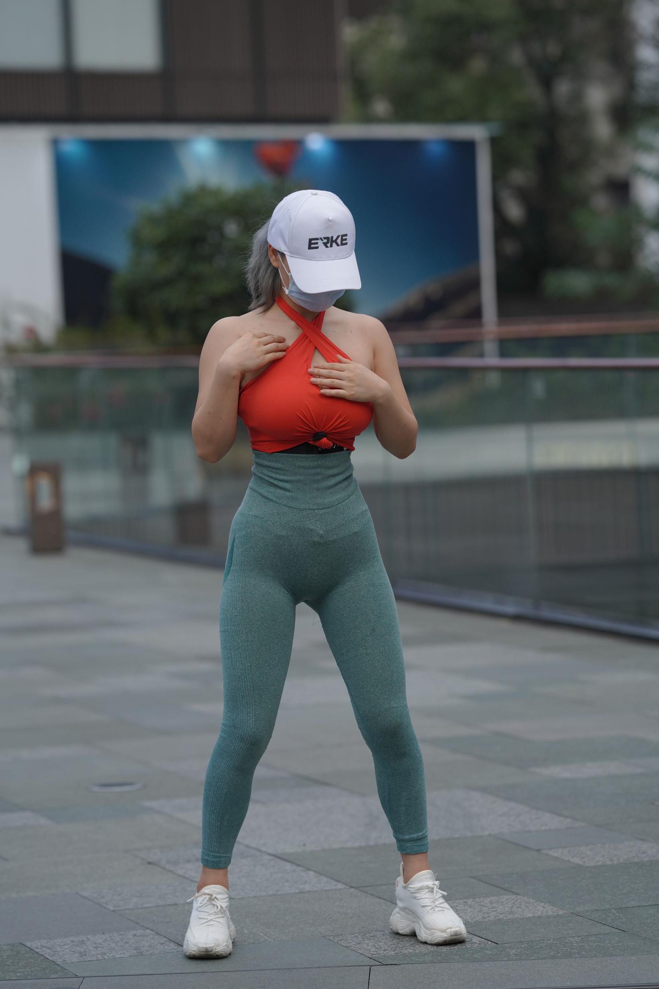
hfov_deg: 10.2
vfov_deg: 15.2
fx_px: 3707
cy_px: 494
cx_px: 330
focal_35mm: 135
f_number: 3.2
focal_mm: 135
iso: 500
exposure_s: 1/800
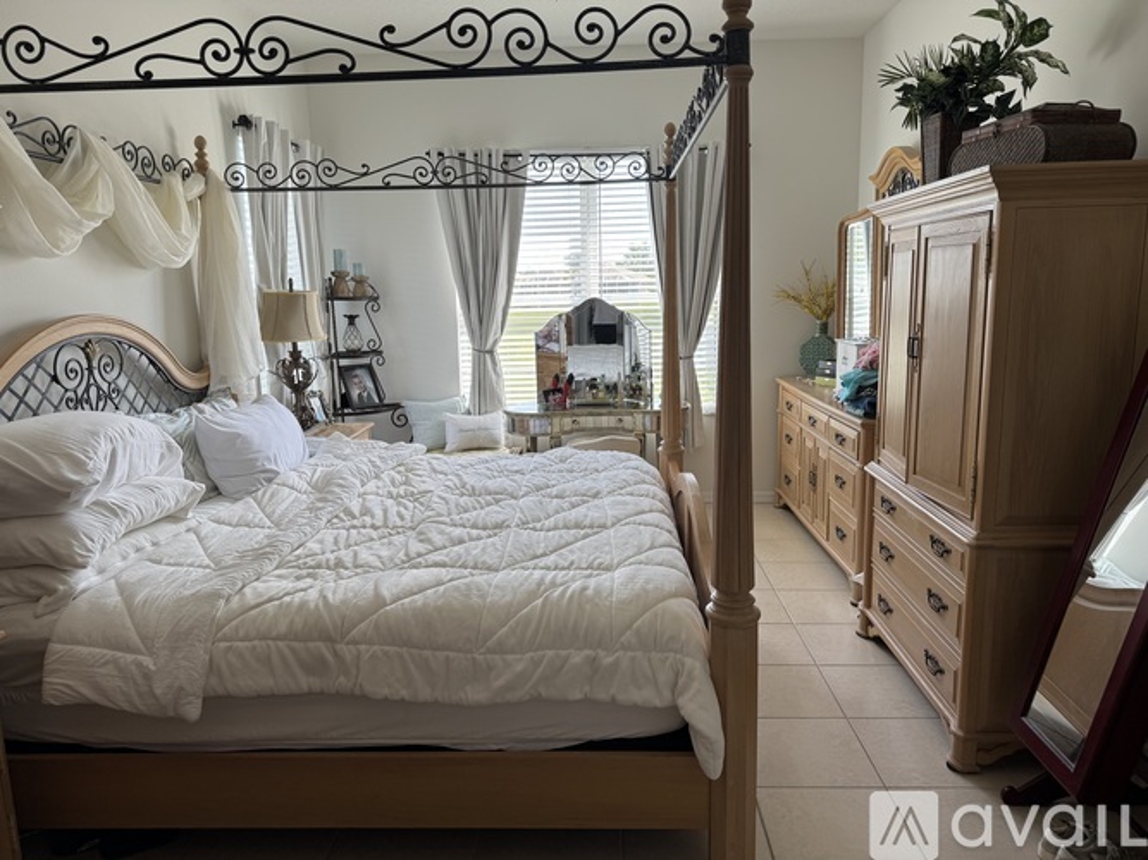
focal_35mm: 24
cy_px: 430
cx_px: 574
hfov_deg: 71.6
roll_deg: +1.7
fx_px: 796
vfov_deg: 56.8
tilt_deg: -10.1
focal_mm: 6.76
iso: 64
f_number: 1.78
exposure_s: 1/220
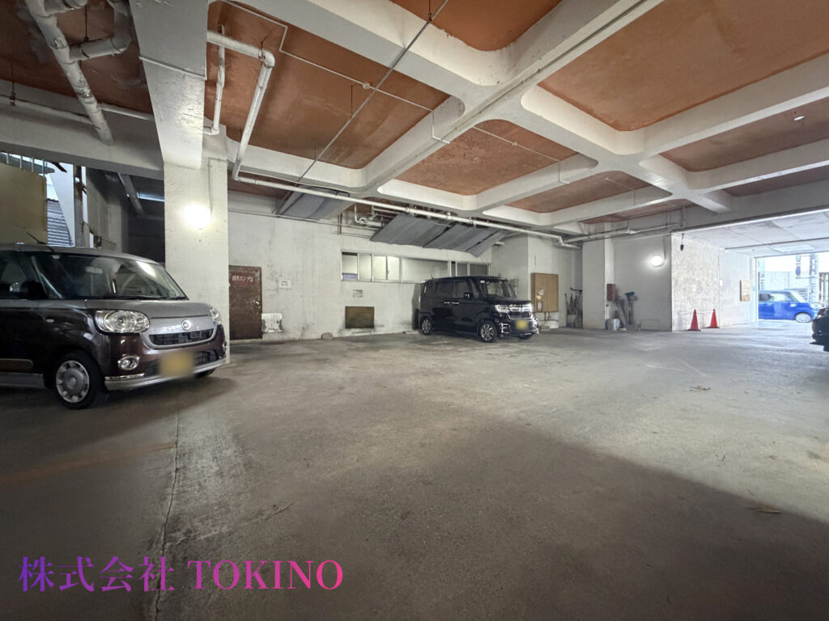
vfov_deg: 85.7
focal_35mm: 14
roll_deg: +1.3
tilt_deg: -0.3
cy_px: 310
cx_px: 414
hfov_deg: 102.1
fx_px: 335
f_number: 2.2
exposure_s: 1/40
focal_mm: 2.22
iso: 1000
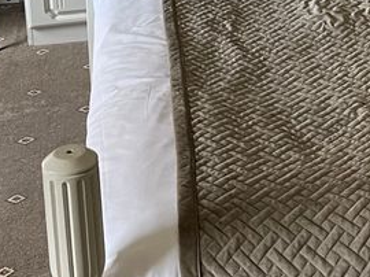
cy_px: -150
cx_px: 328
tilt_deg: -13.4
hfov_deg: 18.1
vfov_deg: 13.0
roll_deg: +2.0
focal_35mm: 107
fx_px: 1143
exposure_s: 1/90
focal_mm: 4.2
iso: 125
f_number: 1.6
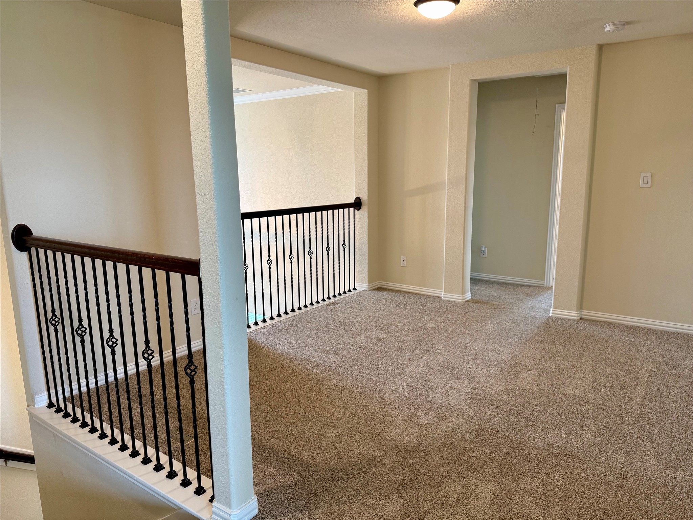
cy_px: 260
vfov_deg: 56.8
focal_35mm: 24
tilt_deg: -10.2
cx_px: 346
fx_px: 480
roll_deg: +0.5
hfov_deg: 71.6
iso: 160
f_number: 1.78
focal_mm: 6.76
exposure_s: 1/120
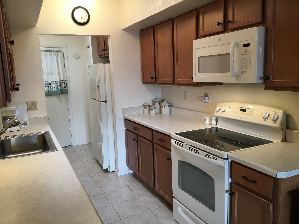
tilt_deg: -9.3
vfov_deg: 48.2
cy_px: 112
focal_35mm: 29
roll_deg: +1.7
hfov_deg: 61.7
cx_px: 150
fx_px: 250
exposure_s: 1/30
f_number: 2.2
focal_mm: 4.15
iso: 50
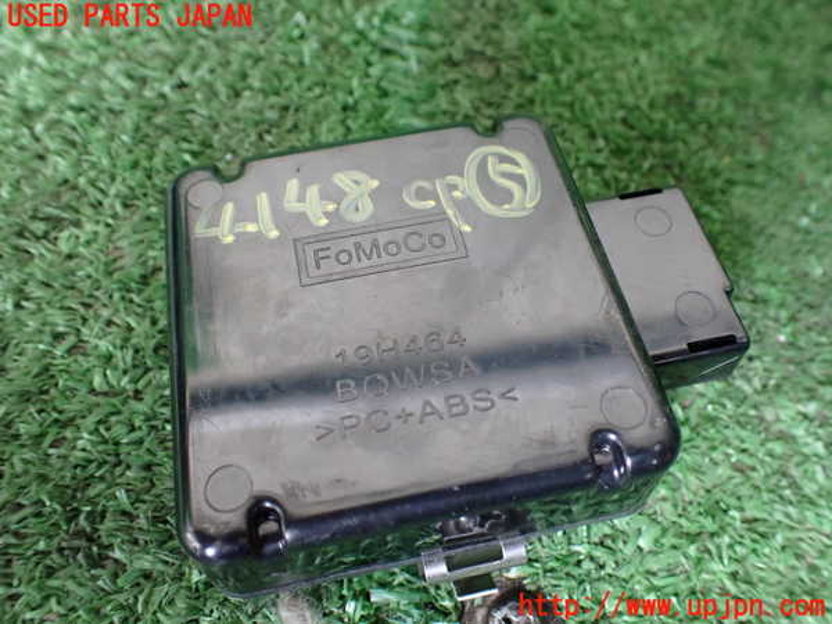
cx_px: 416
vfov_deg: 46.8
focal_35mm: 30
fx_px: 721
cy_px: 312
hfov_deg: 60.0
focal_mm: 5.4
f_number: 2.3
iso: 800
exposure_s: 1/125
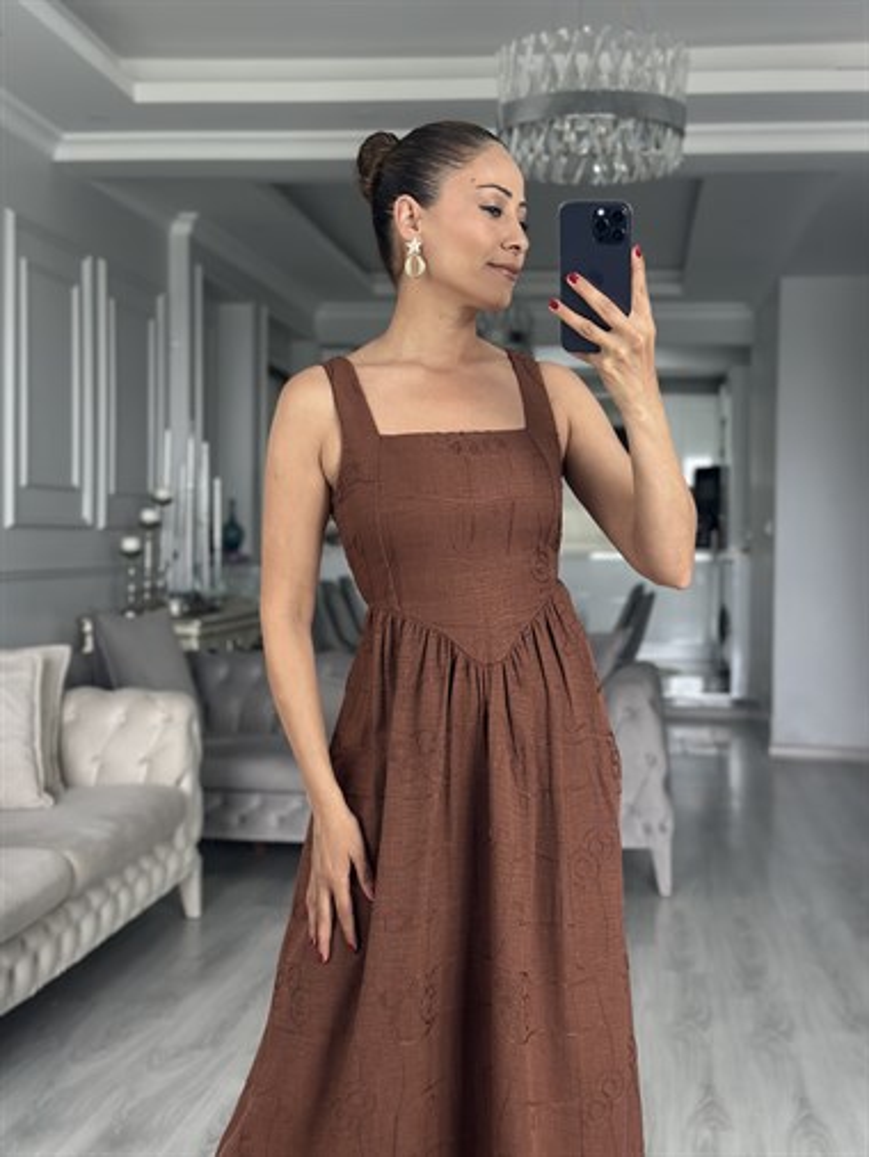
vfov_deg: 39.6
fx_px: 1605
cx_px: 434
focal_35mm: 48
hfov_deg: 30.3
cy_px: 578
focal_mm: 6.86
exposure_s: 1/71
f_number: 1.78
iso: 125
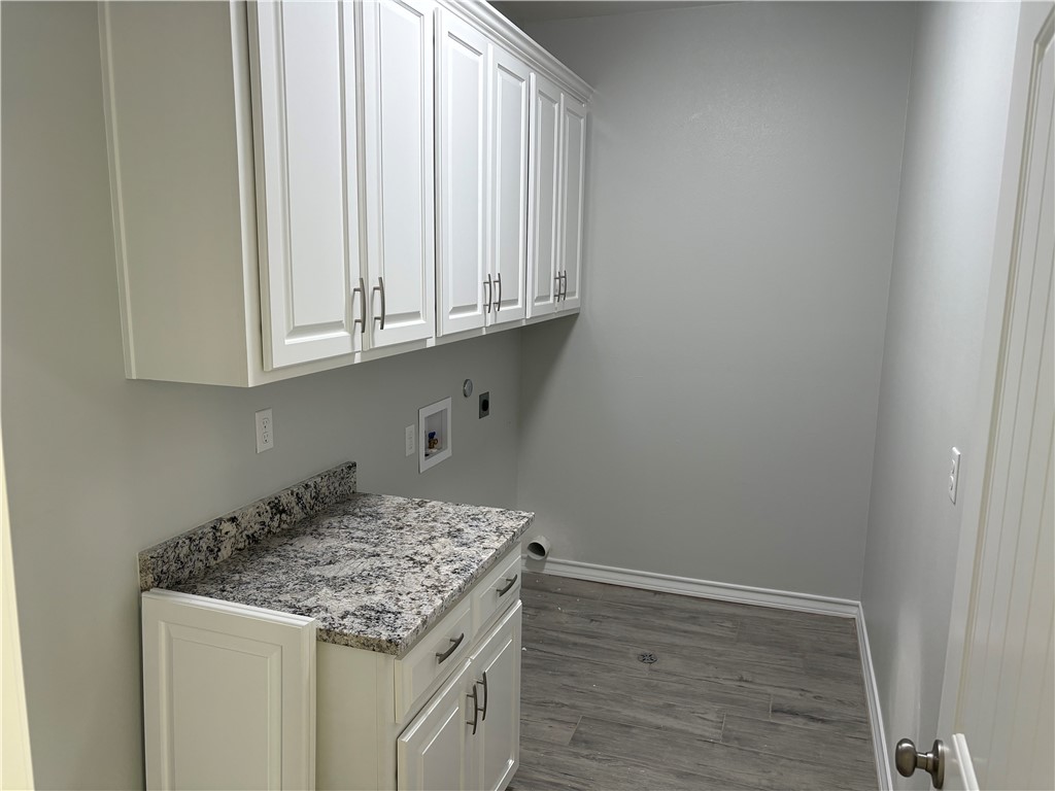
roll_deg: -1.0
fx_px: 792
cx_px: 528
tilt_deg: -9.6
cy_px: 396
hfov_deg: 67.3
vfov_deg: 53.1
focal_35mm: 26
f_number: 1.6
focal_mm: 5.96
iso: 100
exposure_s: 1/60
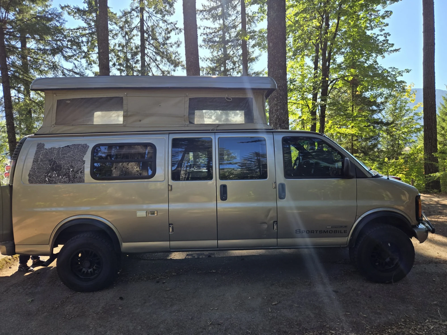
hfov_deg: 73.9
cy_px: 168
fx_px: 297
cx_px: 224
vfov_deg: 58.9
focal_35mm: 23
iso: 25
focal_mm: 5.4
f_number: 1.8
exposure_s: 1/598
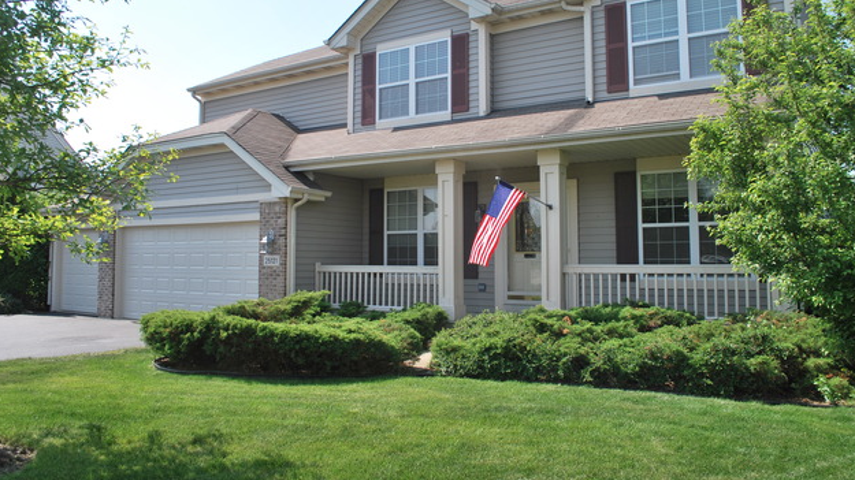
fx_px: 657
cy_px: 204
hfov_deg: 66.1
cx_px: 431
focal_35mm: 29
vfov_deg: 40.0
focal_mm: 18
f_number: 7.1
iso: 100
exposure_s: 1/200
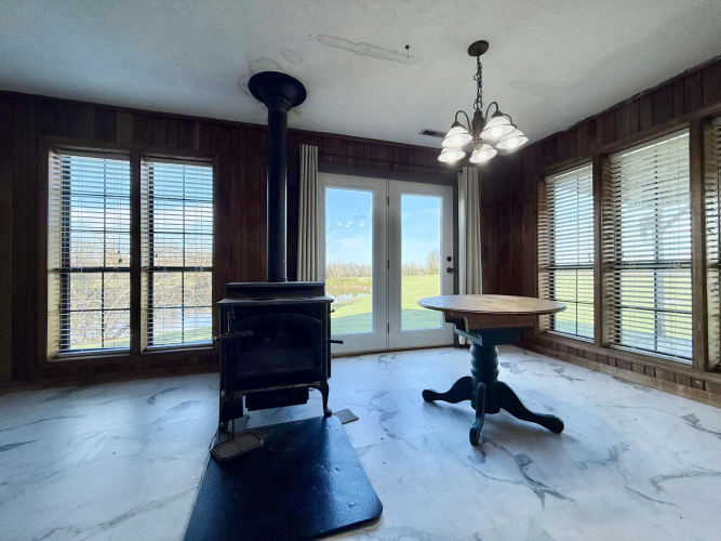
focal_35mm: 14
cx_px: 360
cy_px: 270
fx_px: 292
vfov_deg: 85.7
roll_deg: +0.1
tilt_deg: +0.8
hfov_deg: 102.1
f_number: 2.2
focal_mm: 2.22
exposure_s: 1/284
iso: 64
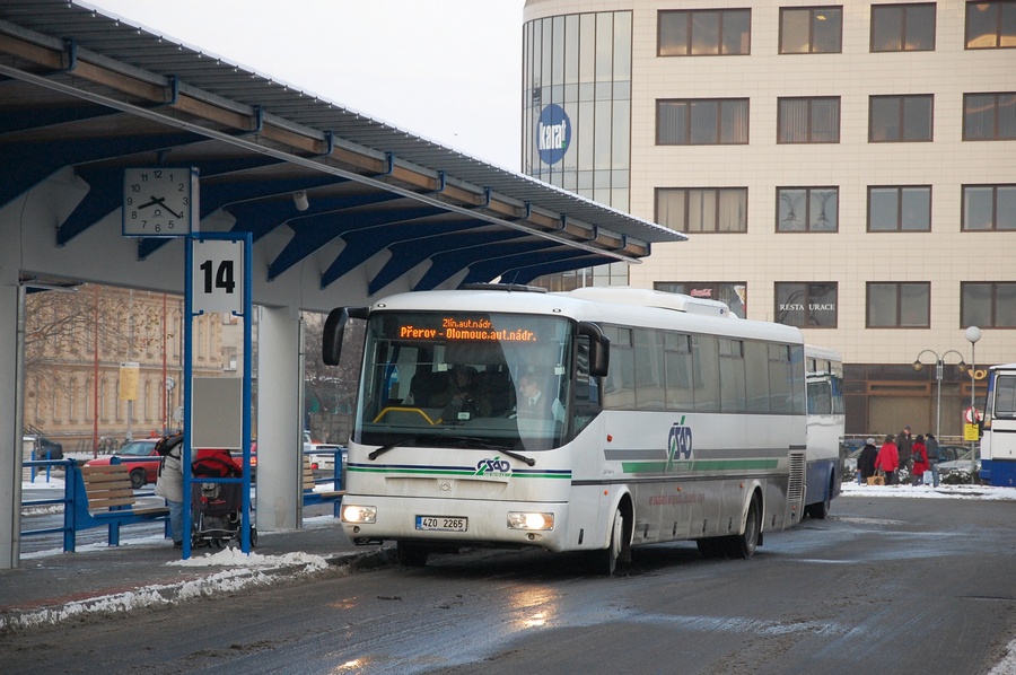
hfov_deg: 14.9
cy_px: 338
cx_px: 508
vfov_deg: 9.9
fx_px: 3890
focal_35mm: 138
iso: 800
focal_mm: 92
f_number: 5.6
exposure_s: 1/320
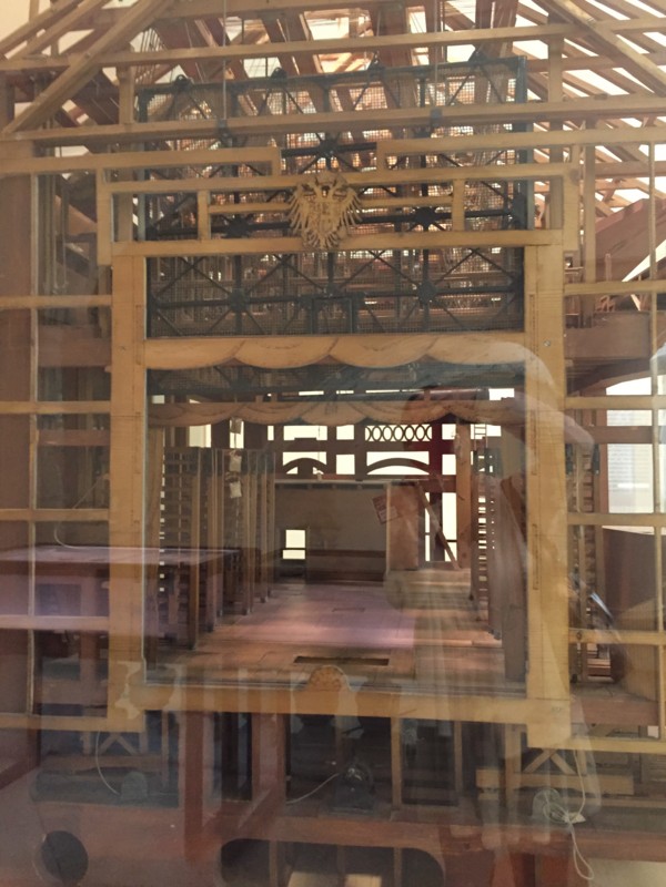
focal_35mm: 29
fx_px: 744
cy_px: 444
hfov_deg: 48.2
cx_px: 333
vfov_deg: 61.7
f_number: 2.2
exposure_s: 1/17
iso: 500
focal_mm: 4.15
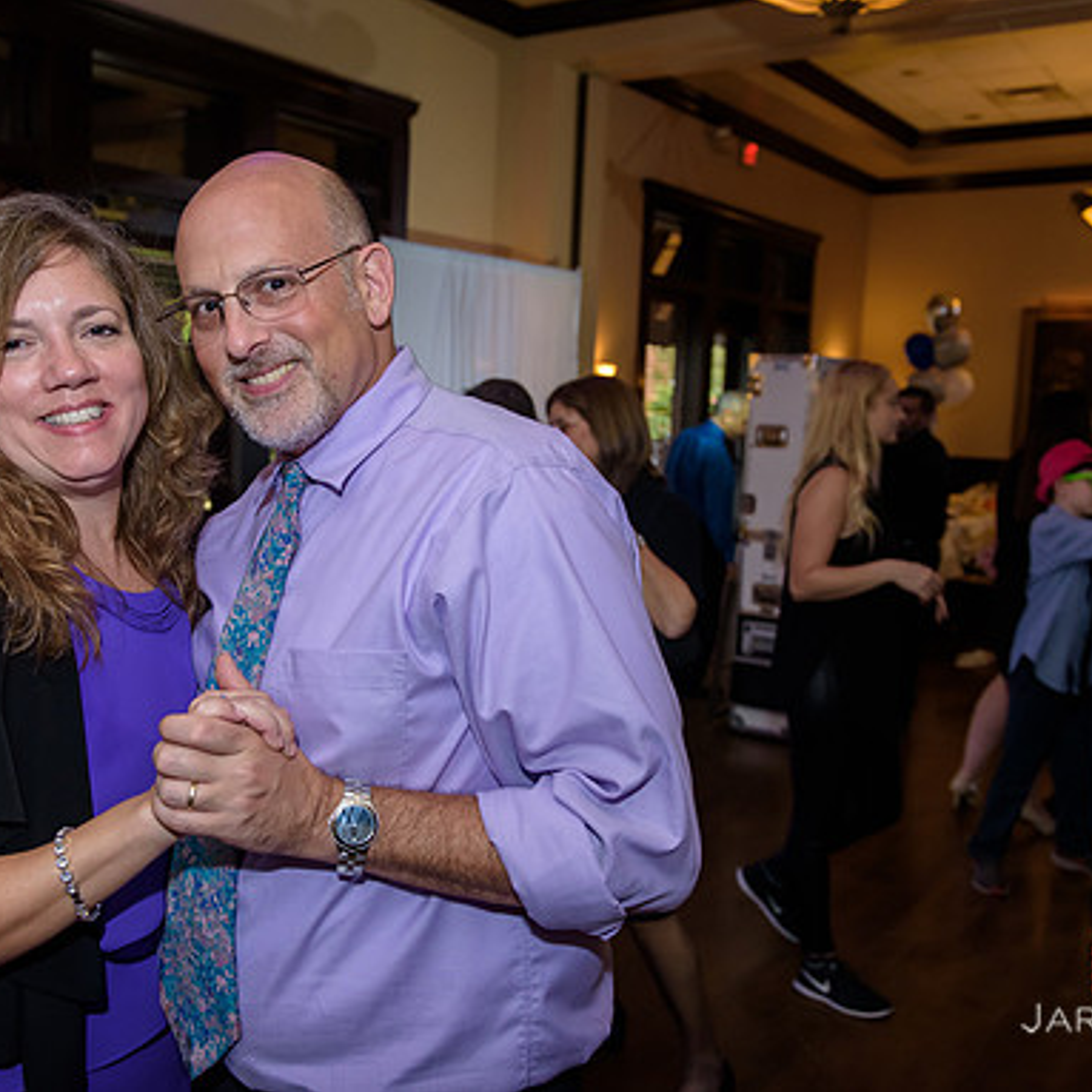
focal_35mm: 36
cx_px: 468
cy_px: 543
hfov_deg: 45.9
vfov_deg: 46.0
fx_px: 1285
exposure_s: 1/125
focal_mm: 28
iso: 1250
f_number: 3.2
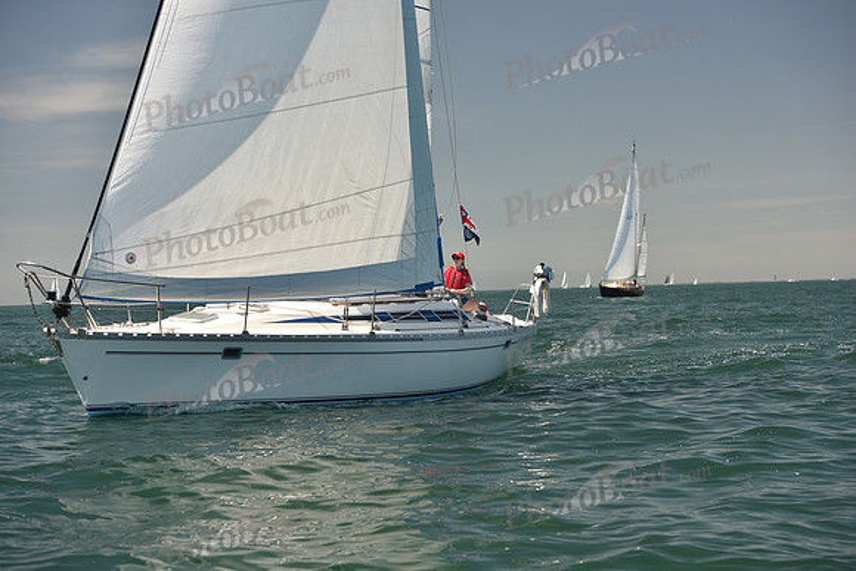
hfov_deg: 28.8
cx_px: 428
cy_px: 286
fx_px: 1665
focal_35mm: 70
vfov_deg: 19.5
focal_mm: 70
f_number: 4.5
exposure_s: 1/800
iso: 250
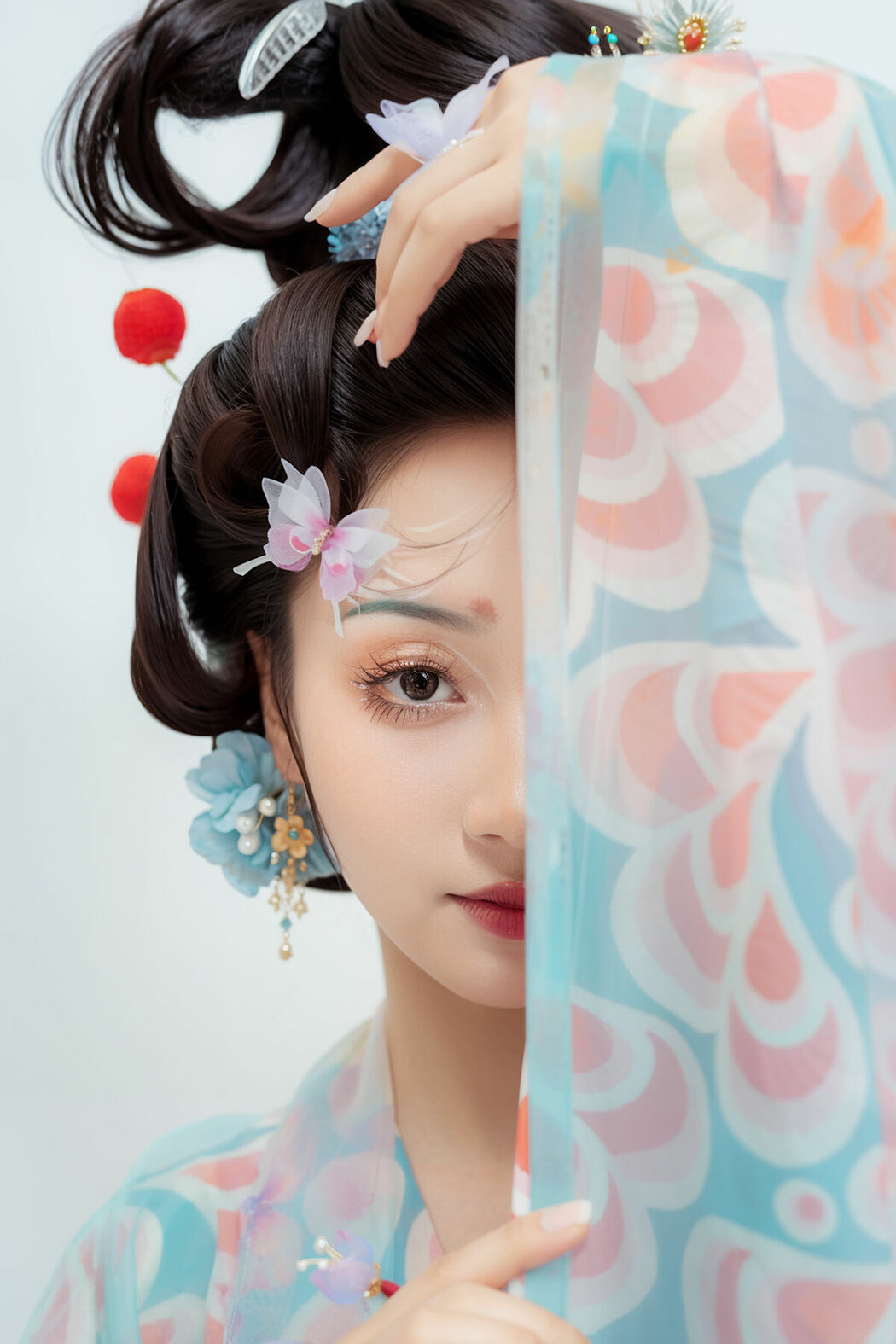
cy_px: 672
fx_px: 1867
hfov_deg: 27.0
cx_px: 448
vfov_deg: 39.6
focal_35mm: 50
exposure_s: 1/125
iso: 100
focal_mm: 50
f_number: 3.5
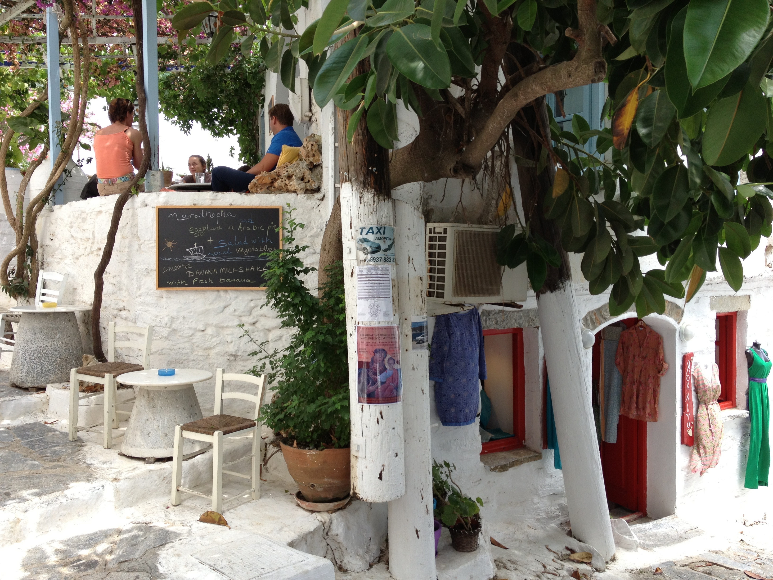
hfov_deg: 52.6
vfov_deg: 40.7
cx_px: 386
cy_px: 290
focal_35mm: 35
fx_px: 782
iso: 50
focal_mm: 4.28
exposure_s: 1/169
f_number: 2.4
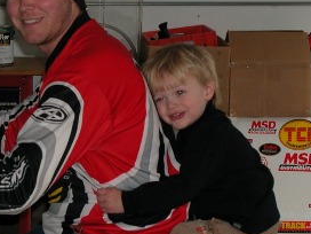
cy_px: 123
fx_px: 1168
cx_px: 99
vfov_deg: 11.4
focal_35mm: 130
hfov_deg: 15.1
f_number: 4.6
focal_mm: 20.1
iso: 125
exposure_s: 1/121
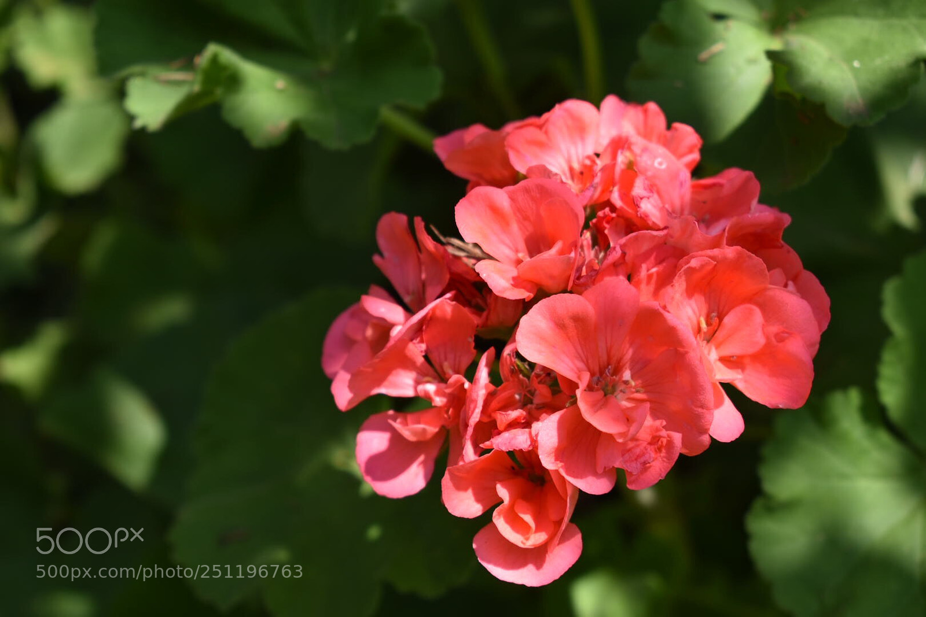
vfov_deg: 16.6
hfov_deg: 24.6
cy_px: 308
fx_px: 2122
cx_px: 463
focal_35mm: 82
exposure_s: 1/320
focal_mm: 55
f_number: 5.6
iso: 100
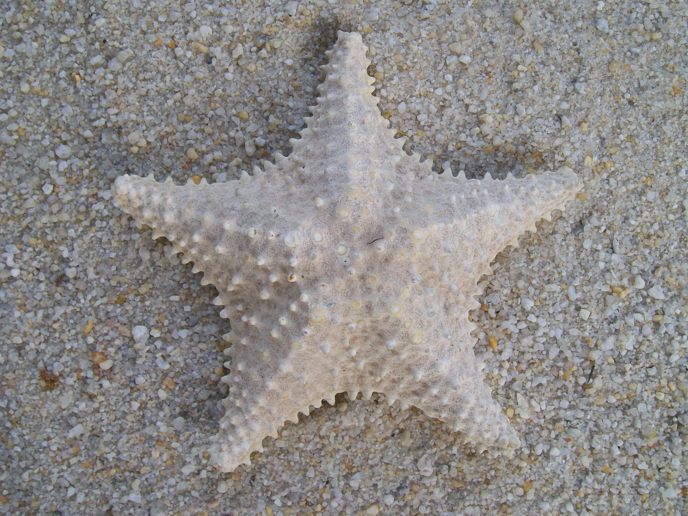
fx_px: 716
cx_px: 344
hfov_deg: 51.4
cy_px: 258
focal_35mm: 36
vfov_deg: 39.7
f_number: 2.7
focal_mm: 6
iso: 80
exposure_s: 1/58.7
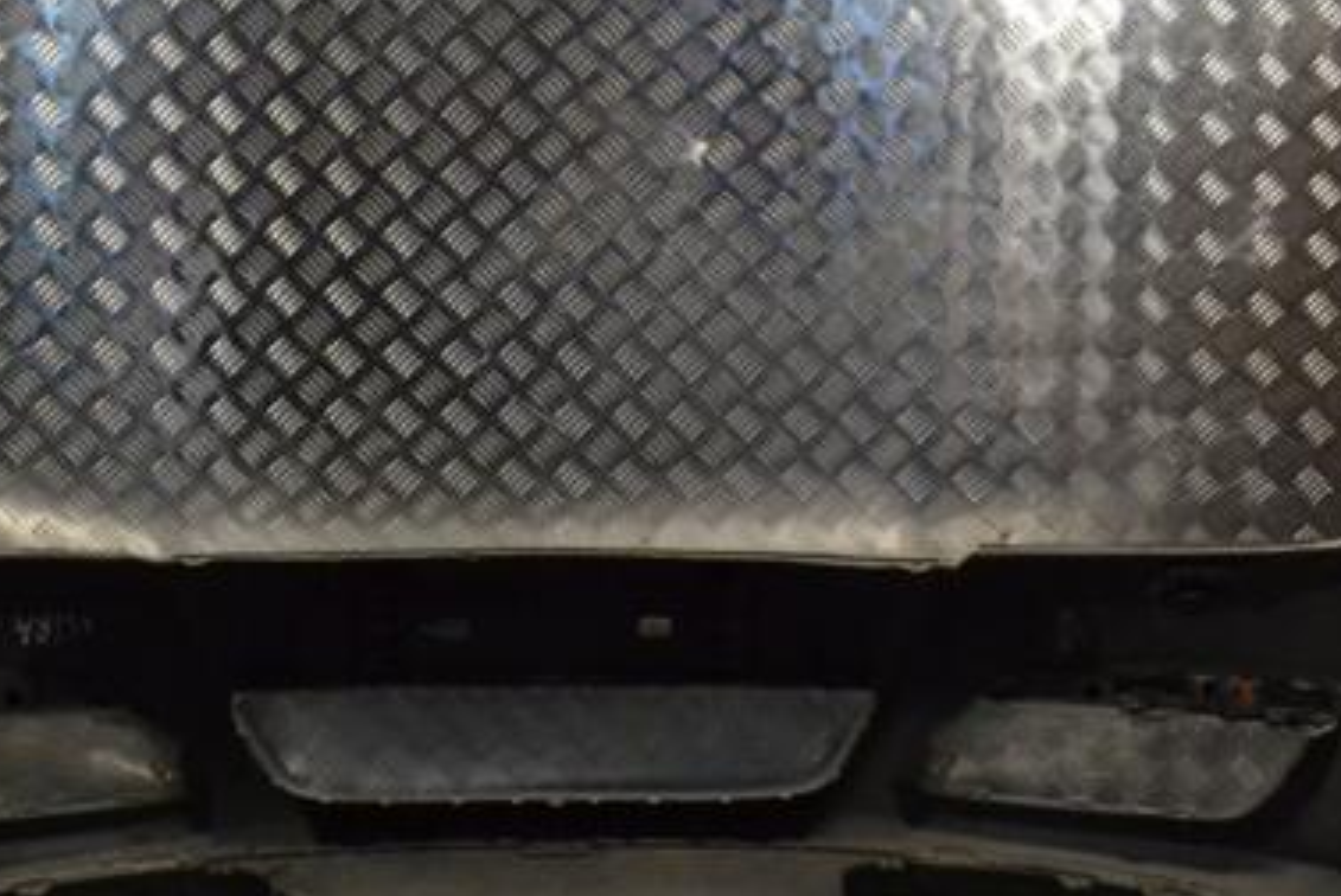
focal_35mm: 62
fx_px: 2311
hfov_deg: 32.3
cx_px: 555
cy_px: 505
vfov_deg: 21.9
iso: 3200
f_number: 10
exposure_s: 1/400
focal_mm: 26
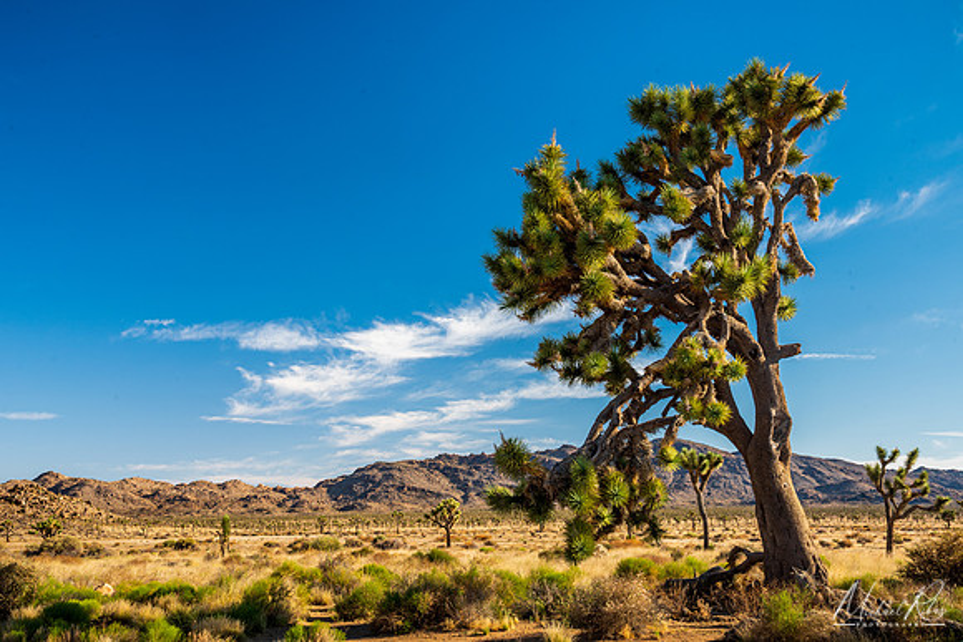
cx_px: 482
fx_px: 936
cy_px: 321
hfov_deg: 54.4
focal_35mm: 35
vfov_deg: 37.9
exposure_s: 1/25
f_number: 13
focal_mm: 35
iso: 64
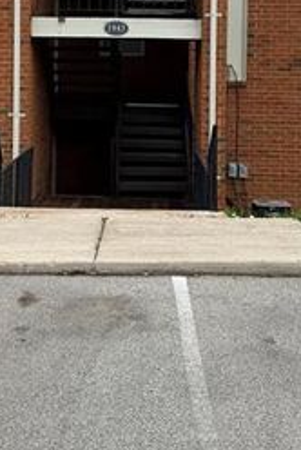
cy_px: 44
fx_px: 838
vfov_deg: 28.8
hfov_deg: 20.3
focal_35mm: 67
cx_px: 120
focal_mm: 6.76
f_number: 1.78
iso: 80
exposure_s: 1/4405
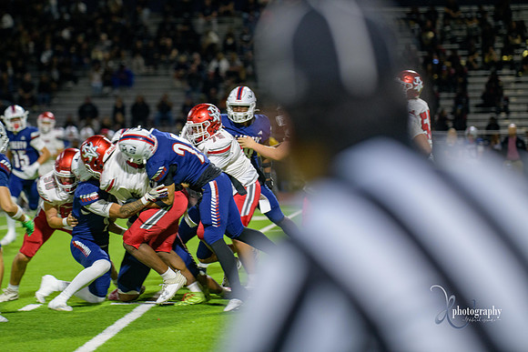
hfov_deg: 12.1
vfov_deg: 8.1
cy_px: 176
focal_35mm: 170
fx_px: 2494
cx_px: 264
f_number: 2.8
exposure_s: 1/250
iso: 2000
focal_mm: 170
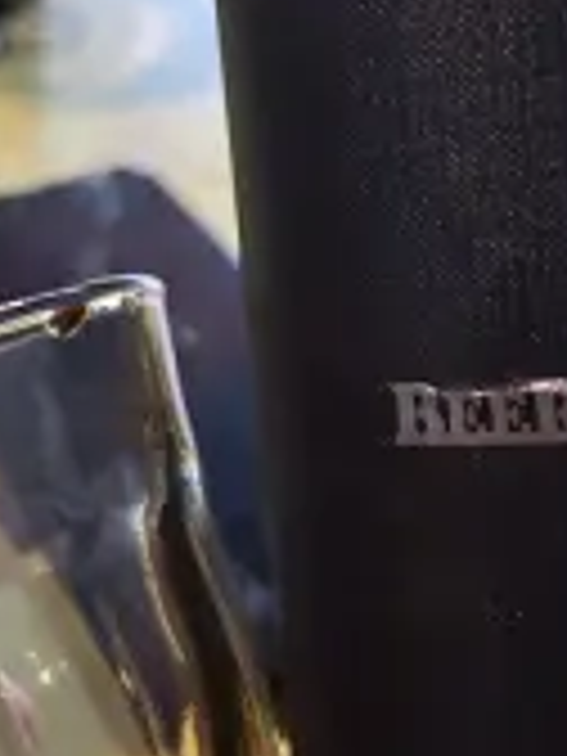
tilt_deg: -38.0
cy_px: 378
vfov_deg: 31.2
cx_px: 513
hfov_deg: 23.0
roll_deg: -8.7
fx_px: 1354
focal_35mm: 62
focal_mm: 5.7
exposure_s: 1/29
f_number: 1.5
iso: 640
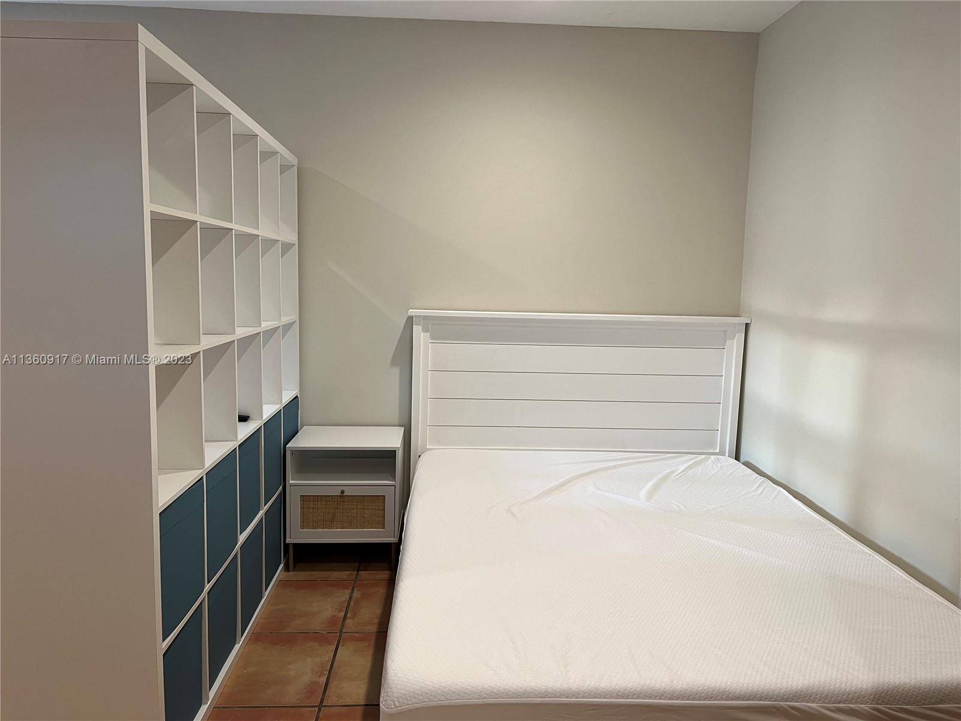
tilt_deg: -6.8
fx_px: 722
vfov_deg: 53.1
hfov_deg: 67.3
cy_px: 360
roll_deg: -0.8
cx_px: 480
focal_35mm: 26
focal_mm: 5.1
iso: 100
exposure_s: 1/60
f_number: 1.6
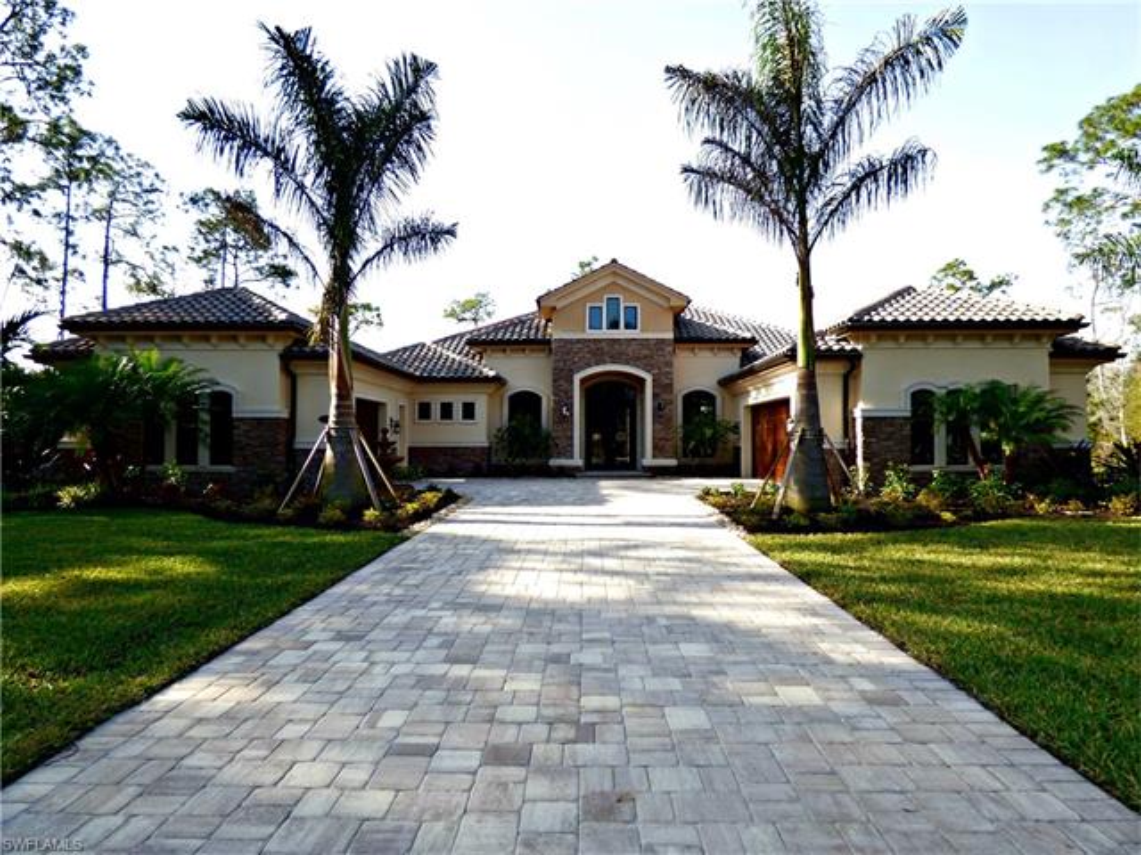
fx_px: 659
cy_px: 428
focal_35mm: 20
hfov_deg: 81.7
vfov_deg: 66.0
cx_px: 570
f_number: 2.8
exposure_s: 1/500
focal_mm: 3.58
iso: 100
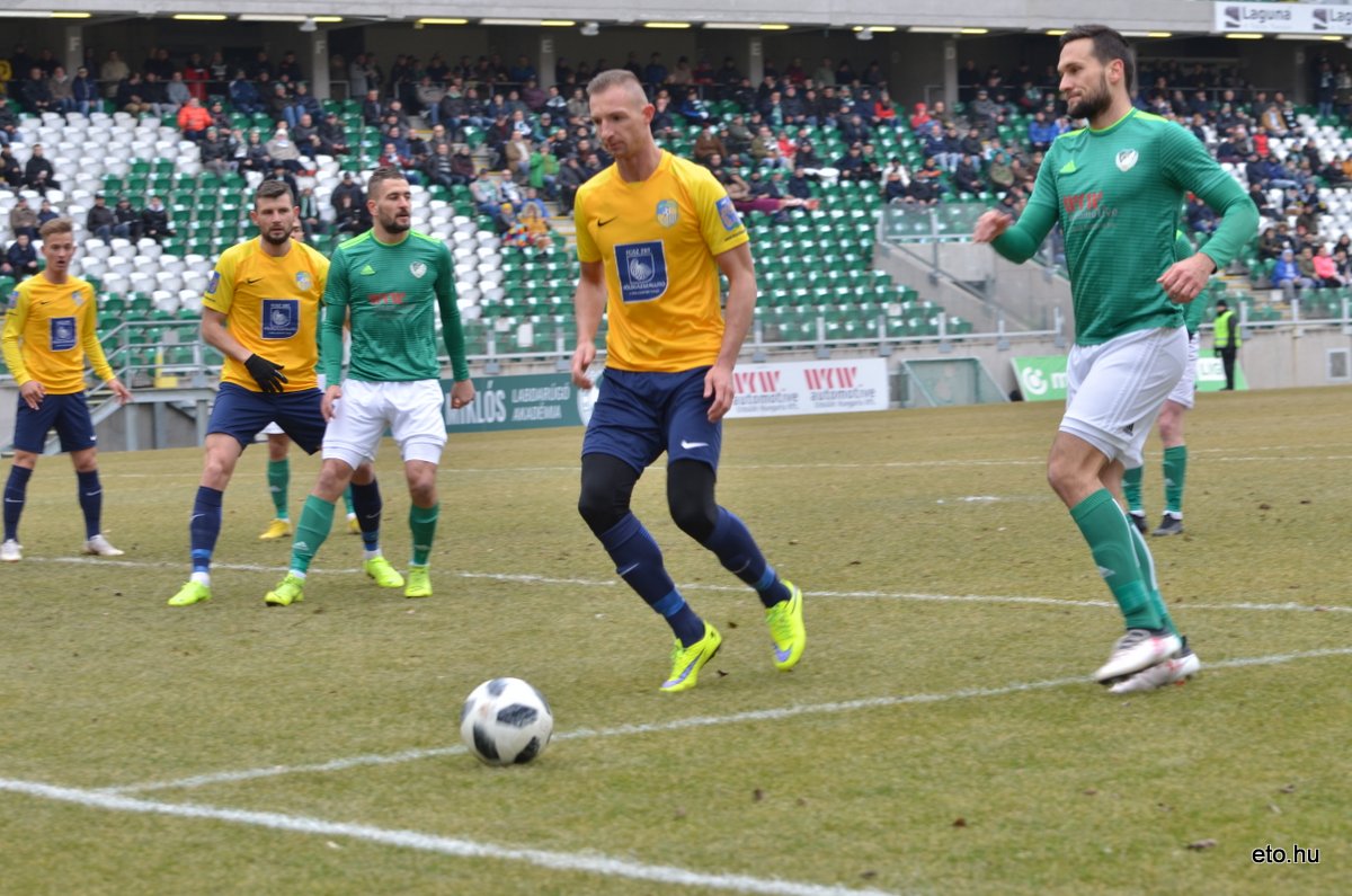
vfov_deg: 13.0
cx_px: 676
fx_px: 3935
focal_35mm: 105
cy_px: 448
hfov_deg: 19.5
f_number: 5
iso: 200
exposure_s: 1/200
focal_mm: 70
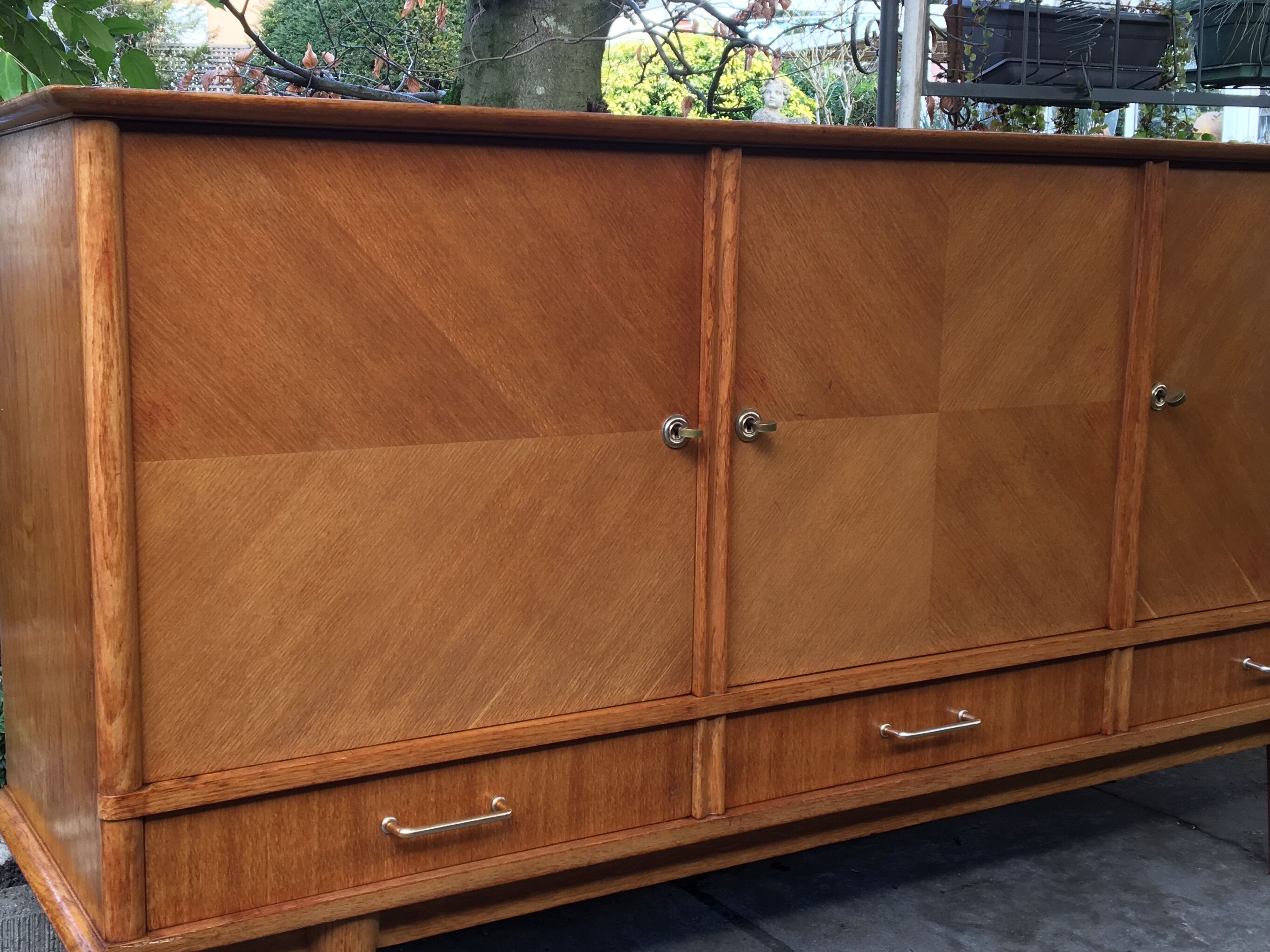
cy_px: 479
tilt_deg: -8.9
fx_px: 1578
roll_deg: +1.2
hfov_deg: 43.8
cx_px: 568
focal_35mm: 43
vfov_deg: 33.6
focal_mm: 4.15
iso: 25
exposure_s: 1/50
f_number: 2.2
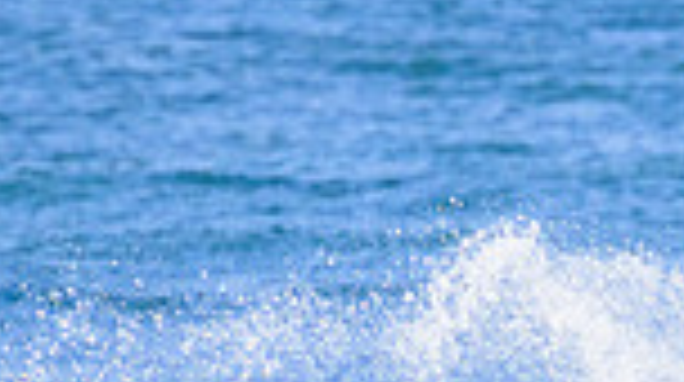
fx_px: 57939
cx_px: 904
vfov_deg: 0.4
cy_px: 591
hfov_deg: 0.7
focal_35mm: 3199
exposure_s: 1/2000
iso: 2200
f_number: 11
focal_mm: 800
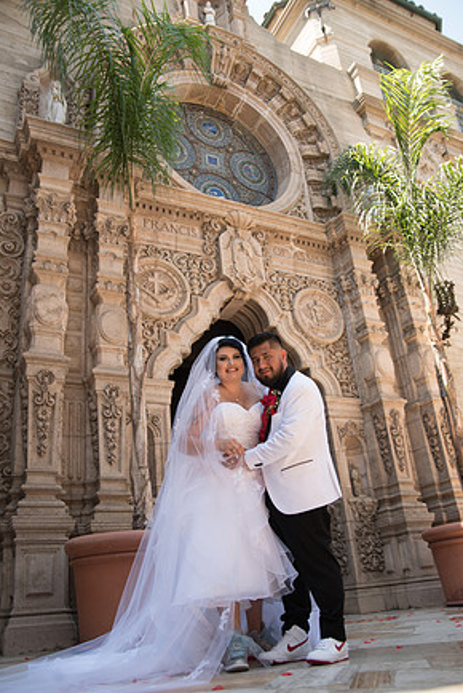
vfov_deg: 63.6
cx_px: 232
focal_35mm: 29
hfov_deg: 45.0
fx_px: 559
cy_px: 354
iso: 100
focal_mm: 28
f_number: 5.6
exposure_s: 1/125
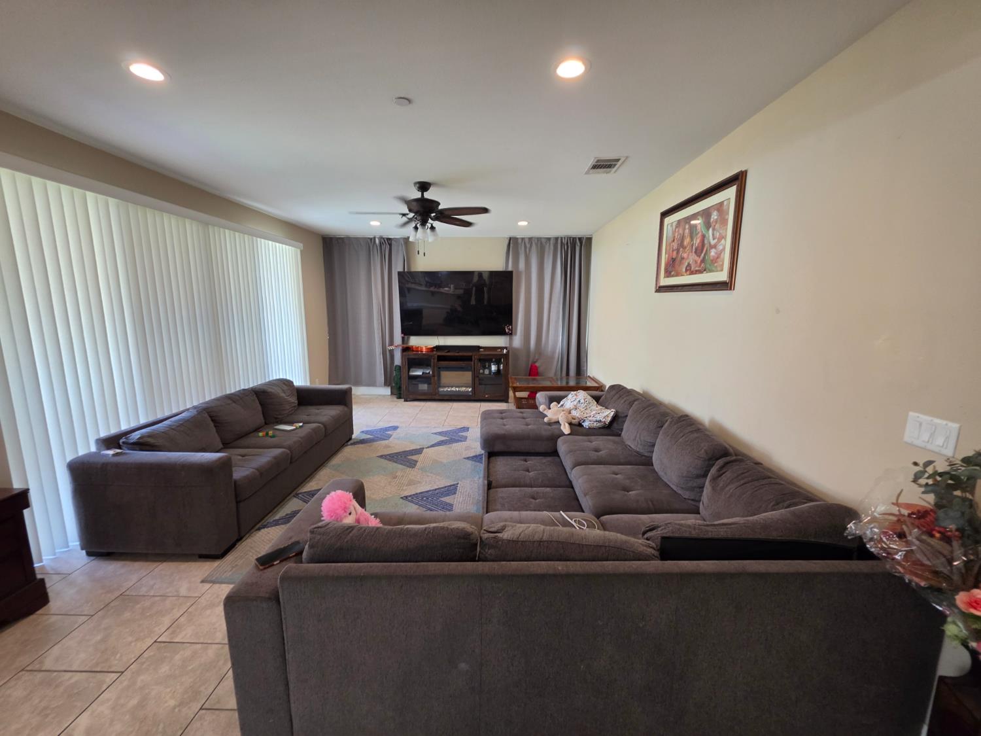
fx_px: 368
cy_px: 368
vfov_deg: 89.9
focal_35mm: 13
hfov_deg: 106.2
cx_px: 490
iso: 160
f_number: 1.9
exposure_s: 1/60
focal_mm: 2.2
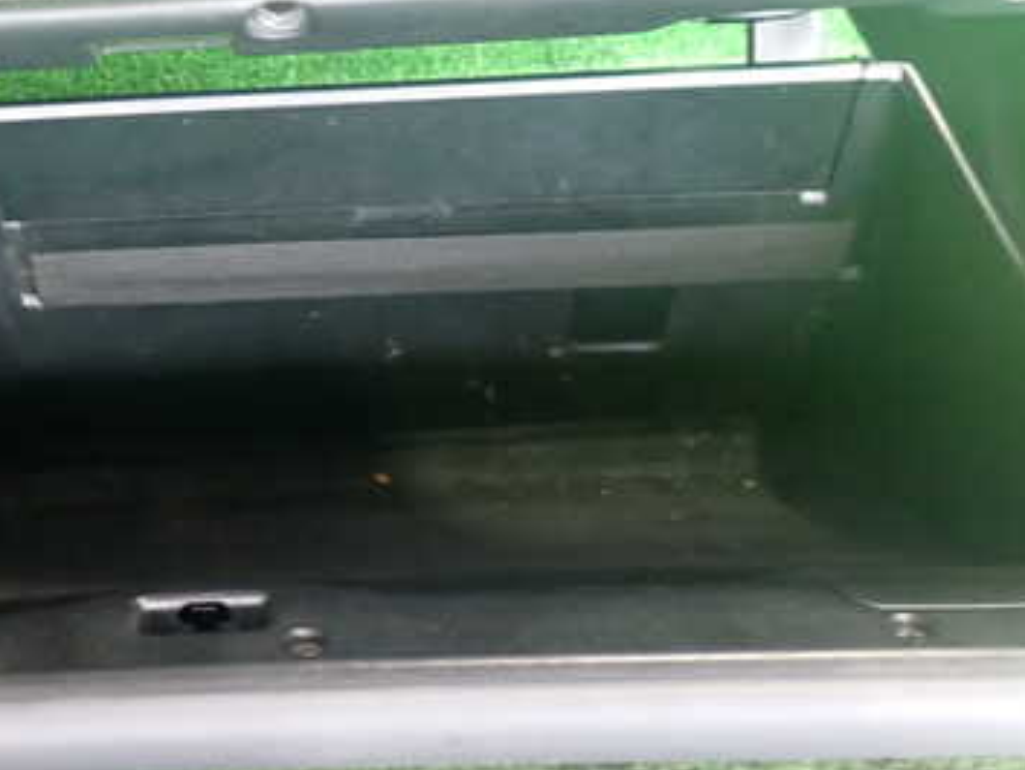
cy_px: 267
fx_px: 1511
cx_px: 195
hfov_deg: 36.1
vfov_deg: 28.4
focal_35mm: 51
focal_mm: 5.4
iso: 1000
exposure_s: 1/40
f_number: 2.3
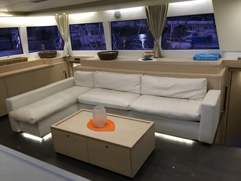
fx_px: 202
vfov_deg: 48.2
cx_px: 120
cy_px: 90
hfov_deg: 61.7
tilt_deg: -16.2
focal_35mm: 29
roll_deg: +0.5
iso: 200
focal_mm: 4.15
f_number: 2.2
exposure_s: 1/30
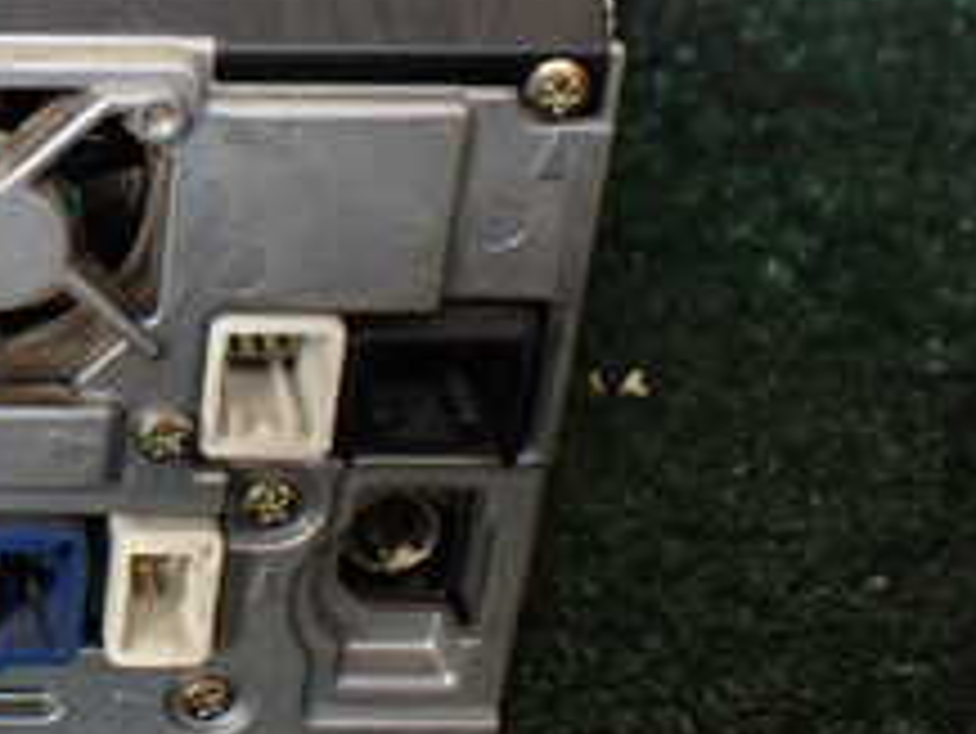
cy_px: 113
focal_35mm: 83
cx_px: -292
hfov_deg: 21.3
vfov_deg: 17.6
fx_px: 2341
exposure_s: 1/125
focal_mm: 5.4
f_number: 2.3
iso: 250
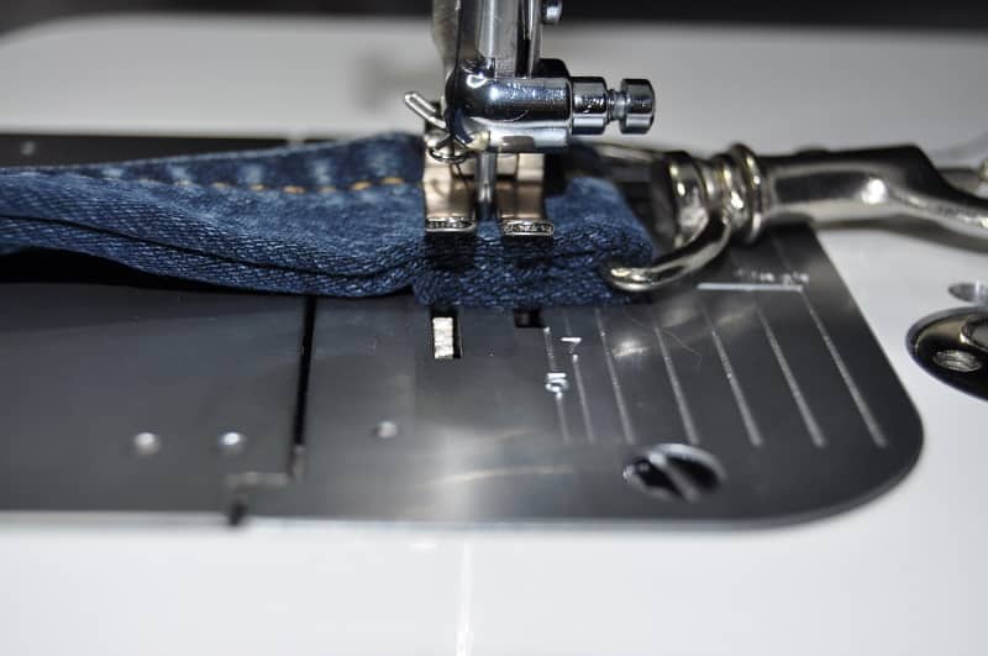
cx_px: 494
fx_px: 1850
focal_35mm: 68
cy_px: 328
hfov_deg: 29.9
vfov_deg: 20.1
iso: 200
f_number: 5.3
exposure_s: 1/125
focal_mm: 45
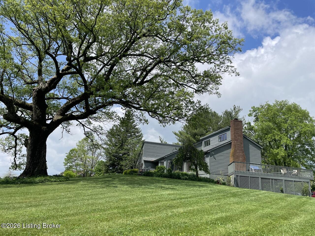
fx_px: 237
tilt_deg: +17.3
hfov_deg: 67.3
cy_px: 118
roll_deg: -3.7
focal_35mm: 26
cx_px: 158
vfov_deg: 53.1
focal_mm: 4.2
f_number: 1.6
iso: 50
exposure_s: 1/5556
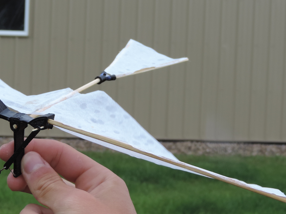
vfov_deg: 15.7
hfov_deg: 20.7
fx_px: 777
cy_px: 61
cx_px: 63
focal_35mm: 94
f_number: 3.5
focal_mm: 8.3
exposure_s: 1/50
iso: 80
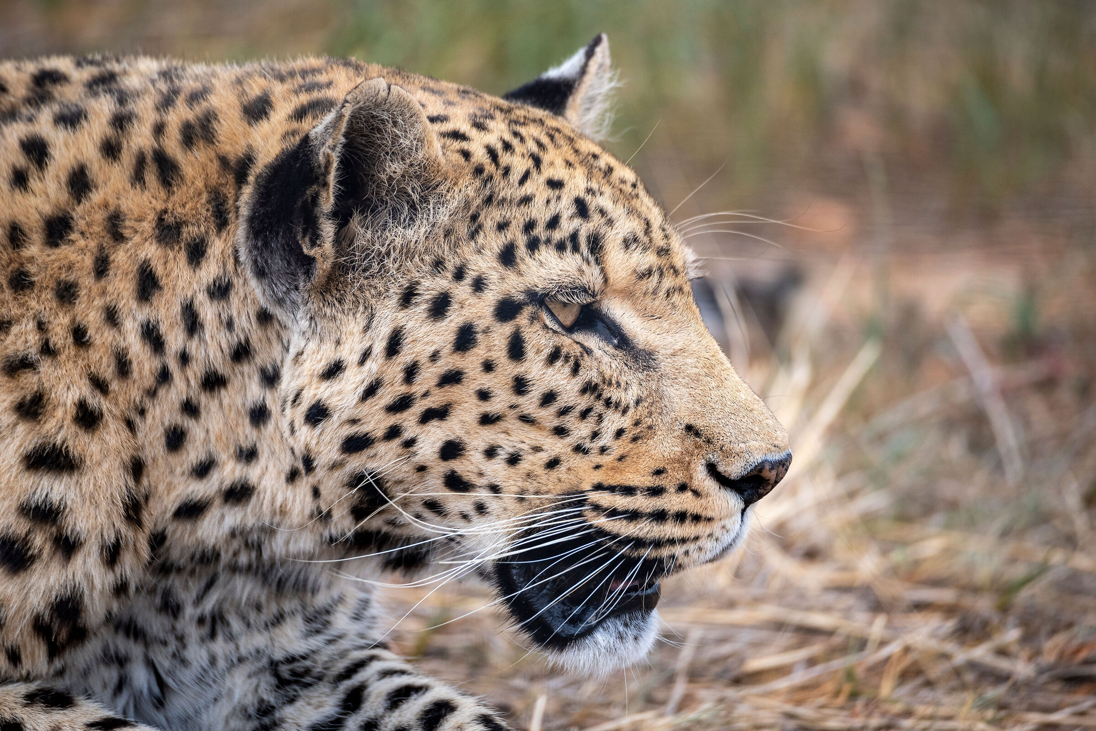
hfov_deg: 5.2
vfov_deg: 3.4
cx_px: 548
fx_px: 12182
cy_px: 366
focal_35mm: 400
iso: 450
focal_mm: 400
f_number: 6.3
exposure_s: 1/1000
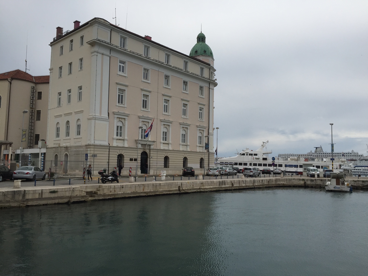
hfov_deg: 61.7
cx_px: 184
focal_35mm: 29
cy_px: 138
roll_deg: -1.1
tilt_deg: +5.5
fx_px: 308
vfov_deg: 48.2
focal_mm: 4.15
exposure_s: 1/4950
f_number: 2.2
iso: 32
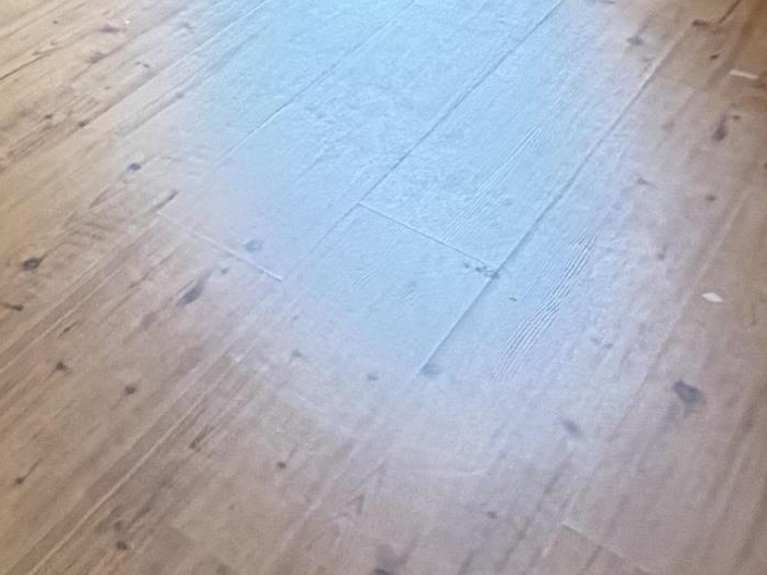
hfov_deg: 27.5
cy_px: -392
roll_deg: +1.0
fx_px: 1352
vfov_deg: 19.4
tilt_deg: -12.5
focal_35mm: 61
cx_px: -171
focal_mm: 2.22
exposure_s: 1/60
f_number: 2.2
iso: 320
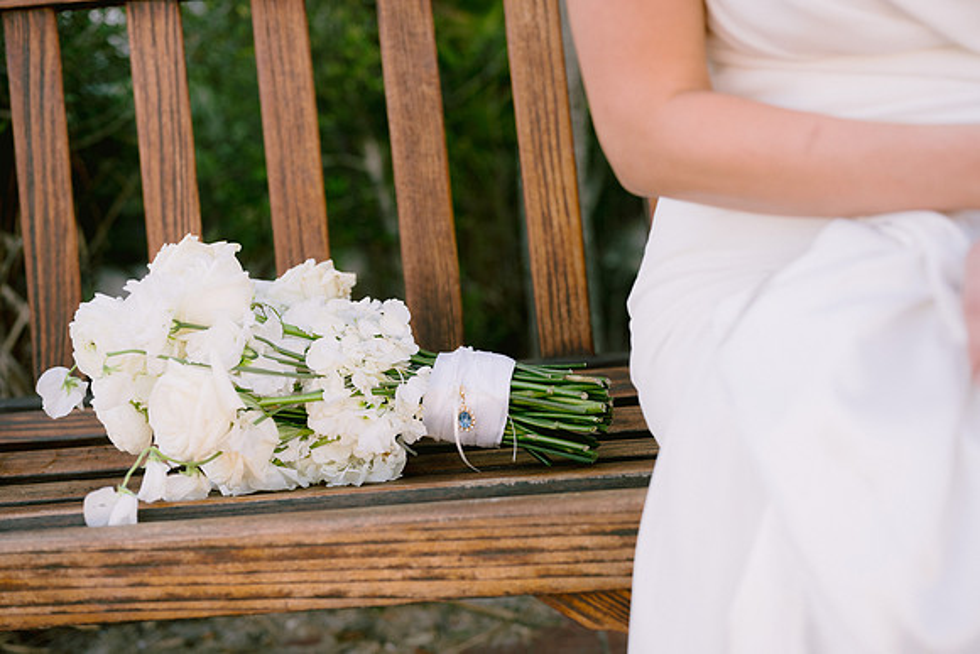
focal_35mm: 50
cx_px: 490
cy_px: 327
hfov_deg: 39.6
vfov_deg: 27.0
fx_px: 1361
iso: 200
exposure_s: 1/400
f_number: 2.8
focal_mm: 50
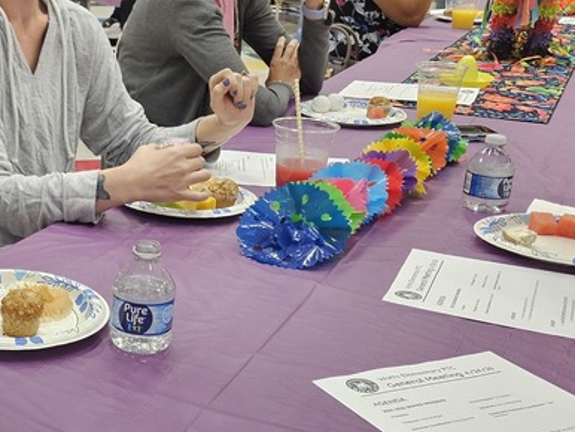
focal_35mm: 61
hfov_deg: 29.7
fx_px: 1014
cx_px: 12
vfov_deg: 24.1
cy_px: 220
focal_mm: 5.4
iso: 400
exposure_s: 1/120
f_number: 1.8
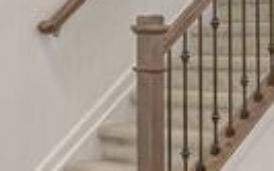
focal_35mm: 126
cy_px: 67
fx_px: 940
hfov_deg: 16.2
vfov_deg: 10.4
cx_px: -2
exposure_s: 1/10
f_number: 8
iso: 400
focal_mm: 16
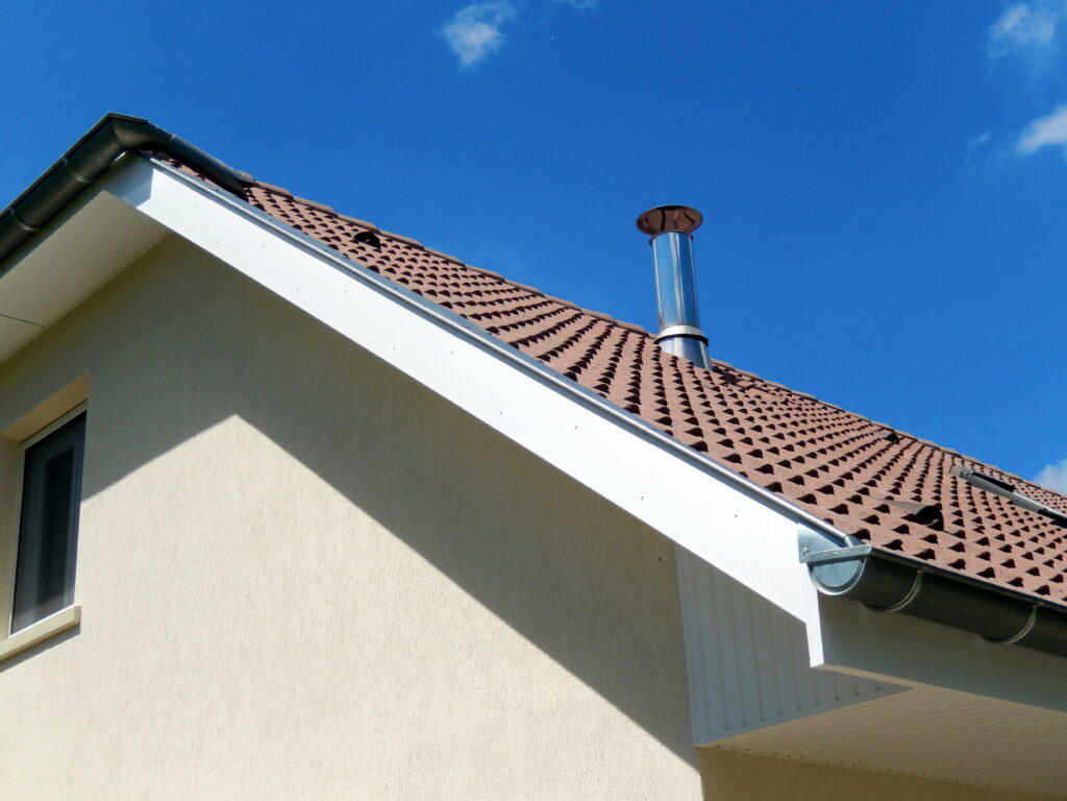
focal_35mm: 51
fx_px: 1572
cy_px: 400
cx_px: 534
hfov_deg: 37.5
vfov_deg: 28.6
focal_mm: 9.2
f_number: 4.5
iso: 125
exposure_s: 1/1500
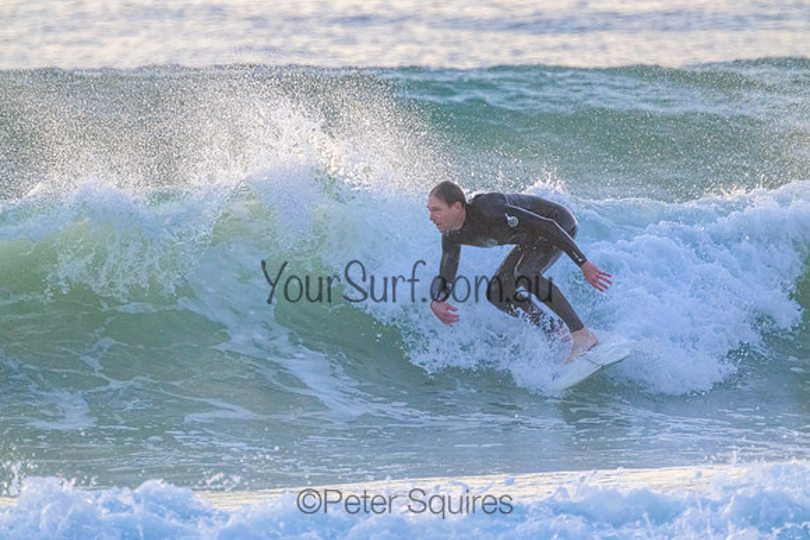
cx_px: 405
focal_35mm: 800
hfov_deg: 2.6
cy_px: 270
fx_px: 18003
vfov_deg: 1.7
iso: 5000
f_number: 11
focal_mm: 800
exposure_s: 1/1600
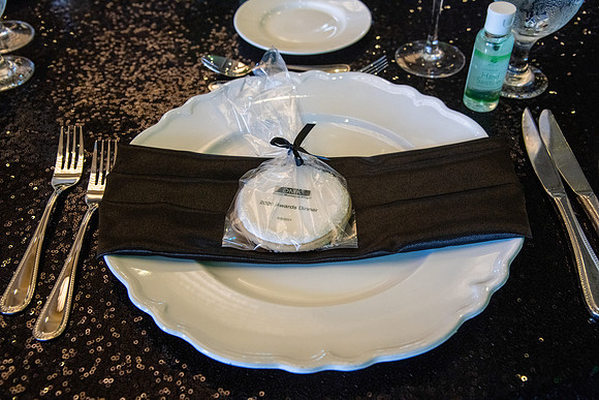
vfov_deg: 37.9
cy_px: 200
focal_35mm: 35
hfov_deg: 54.4
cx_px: 300
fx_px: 582
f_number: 6.3
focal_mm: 35
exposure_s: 1/100
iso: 1250
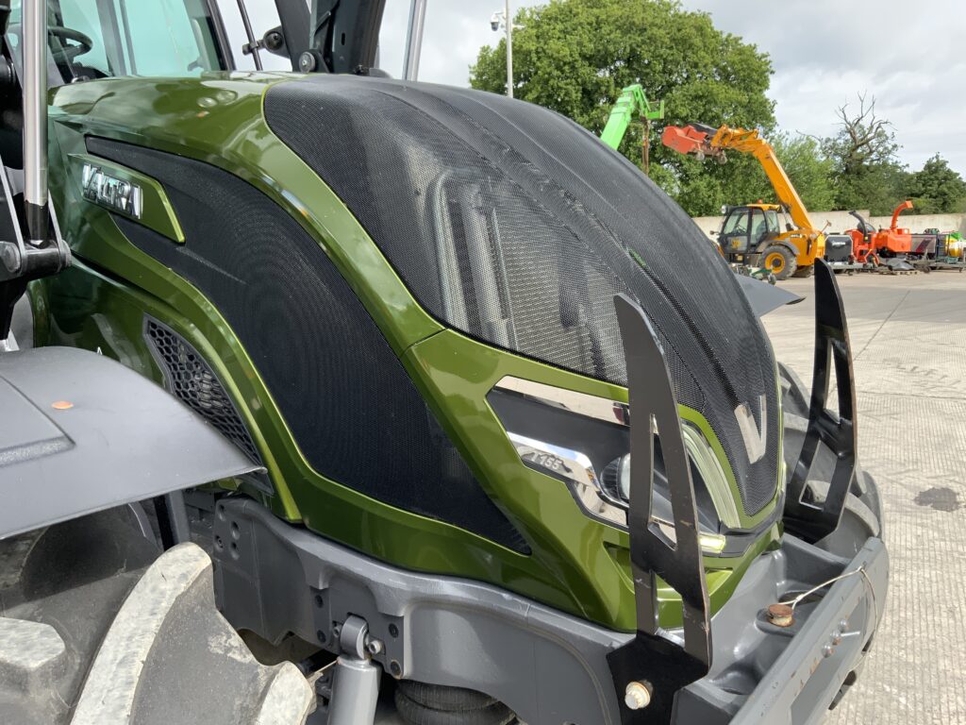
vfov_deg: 48.2
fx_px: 809
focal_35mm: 29
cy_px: 362
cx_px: 483
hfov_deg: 61.7
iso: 16
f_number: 1.8
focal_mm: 3
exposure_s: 1/286
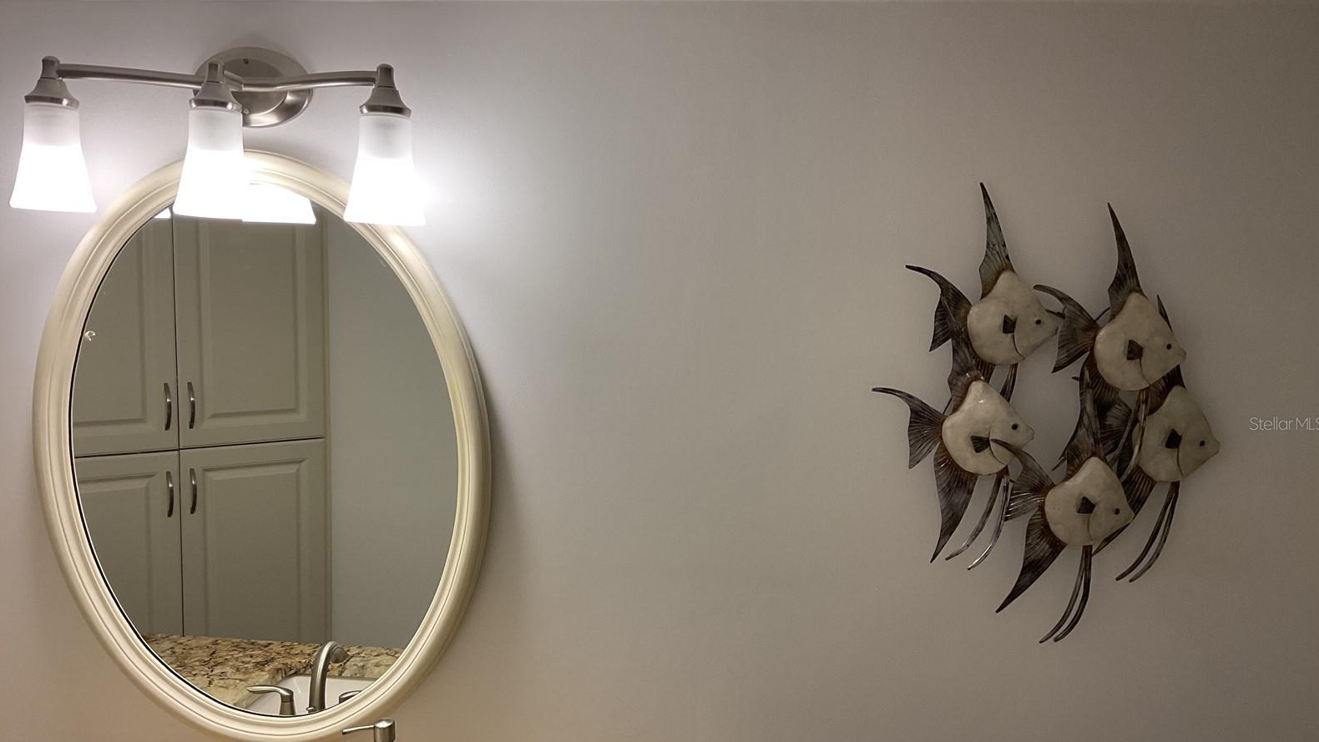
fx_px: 1119
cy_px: 423
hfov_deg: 61.0
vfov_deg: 36.6
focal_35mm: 32
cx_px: 660
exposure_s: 1/60
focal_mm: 3
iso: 50
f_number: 1.8
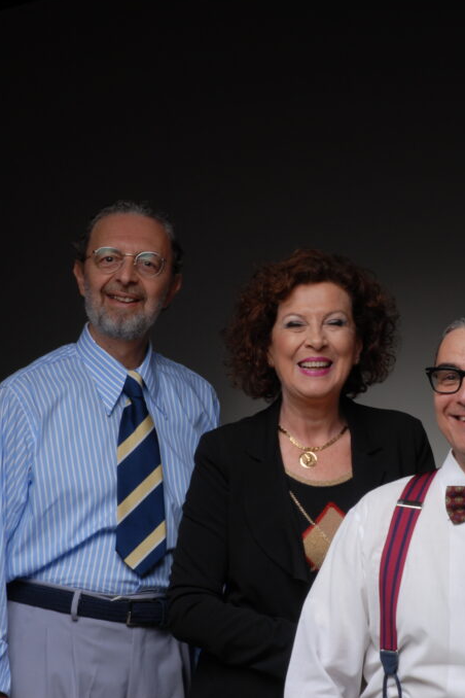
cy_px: 346
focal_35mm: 125
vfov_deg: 16.4
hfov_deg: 11.0
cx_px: 339
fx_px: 2417
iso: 100
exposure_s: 1/125
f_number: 13
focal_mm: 55
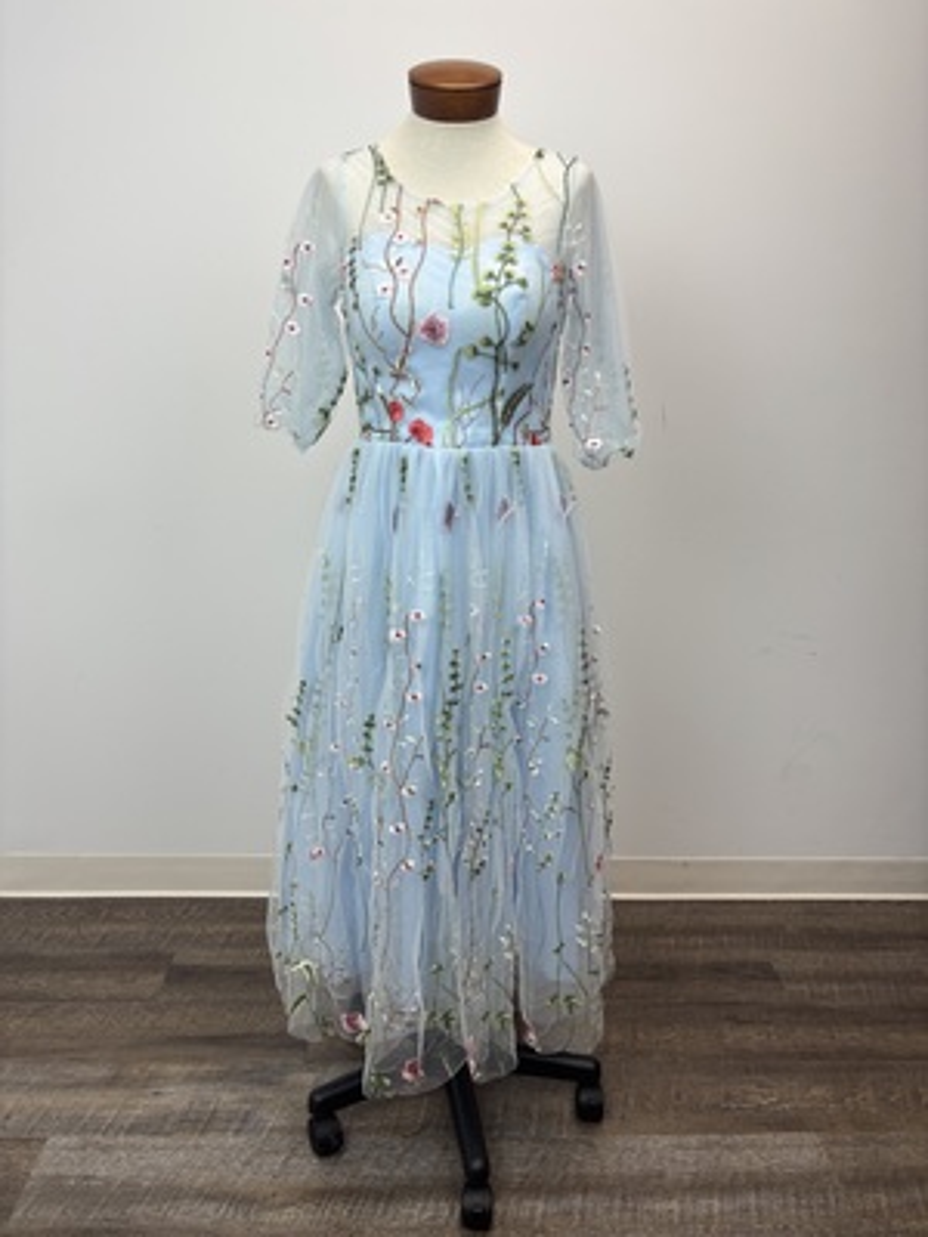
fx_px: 929
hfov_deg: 53.1
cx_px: 464
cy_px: 618
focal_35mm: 26
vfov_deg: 67.3
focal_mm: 5.96
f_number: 1.6
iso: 40
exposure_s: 1/144
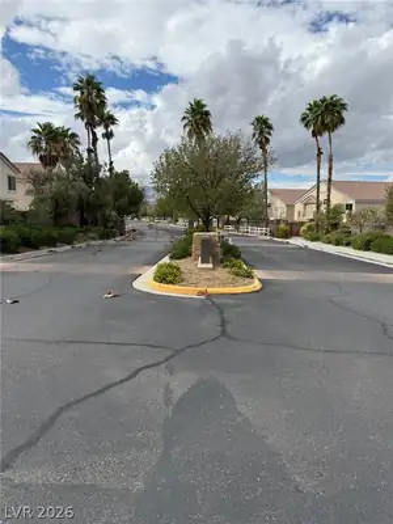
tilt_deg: -6.5
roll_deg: -0.1
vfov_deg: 71.6
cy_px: 262
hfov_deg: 56.8
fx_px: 363
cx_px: 196
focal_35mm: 24
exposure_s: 1/4673
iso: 80
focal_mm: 6.76
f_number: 1.78
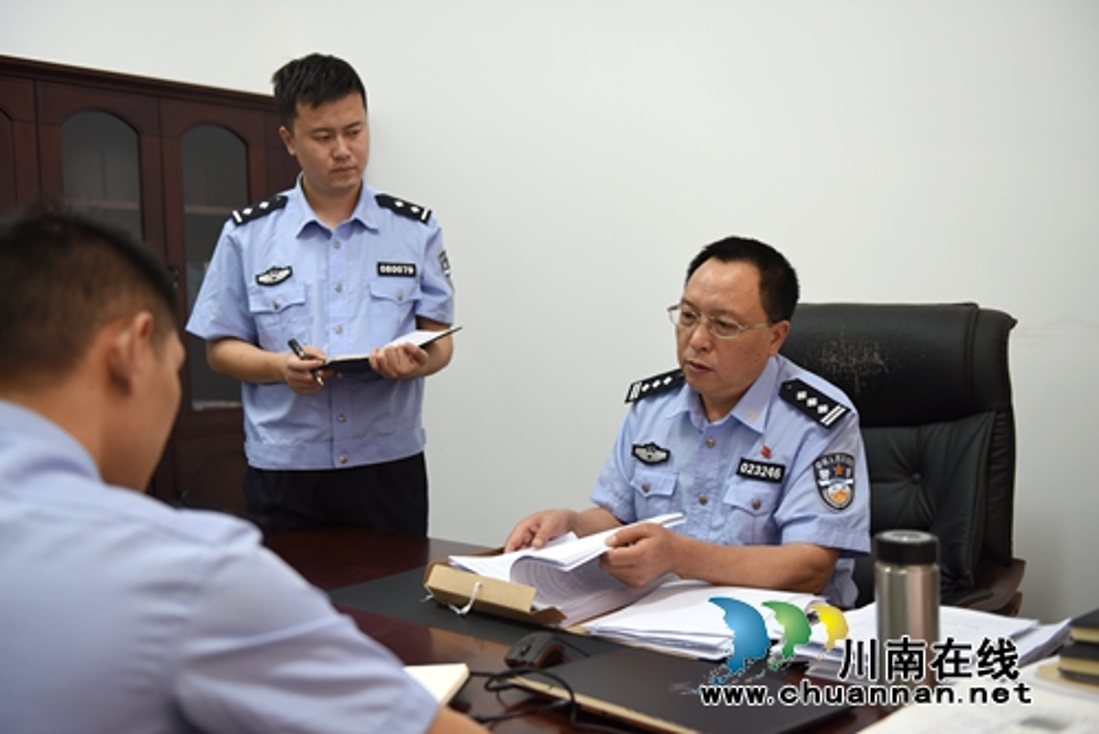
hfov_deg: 50.7
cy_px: 367
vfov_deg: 35.1
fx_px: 1161
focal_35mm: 38
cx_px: 550
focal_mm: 38
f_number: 2.8
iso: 800
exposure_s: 1/80
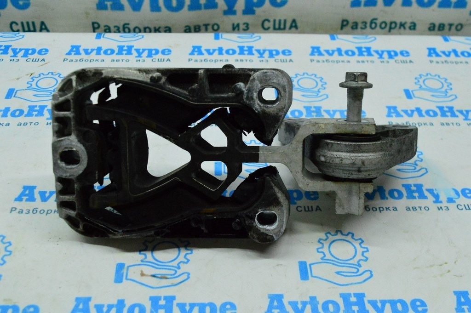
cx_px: 236
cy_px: 156
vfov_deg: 29.8
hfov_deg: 43.6
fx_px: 588
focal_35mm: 45
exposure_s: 1/640
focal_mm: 30
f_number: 6.3
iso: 6400
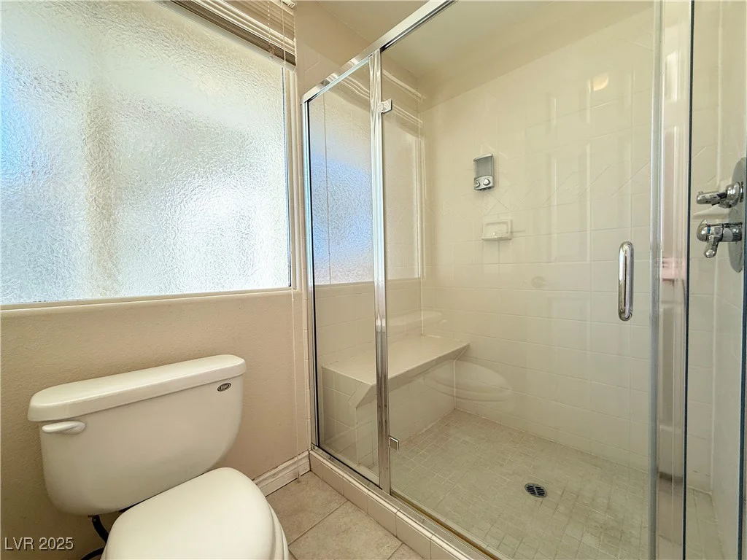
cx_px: 374
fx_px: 302
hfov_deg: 102.1
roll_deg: +1.3
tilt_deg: -1.9
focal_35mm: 14
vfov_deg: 85.7
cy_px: 280
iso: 64
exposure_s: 1/136
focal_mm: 2.22
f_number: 2.2
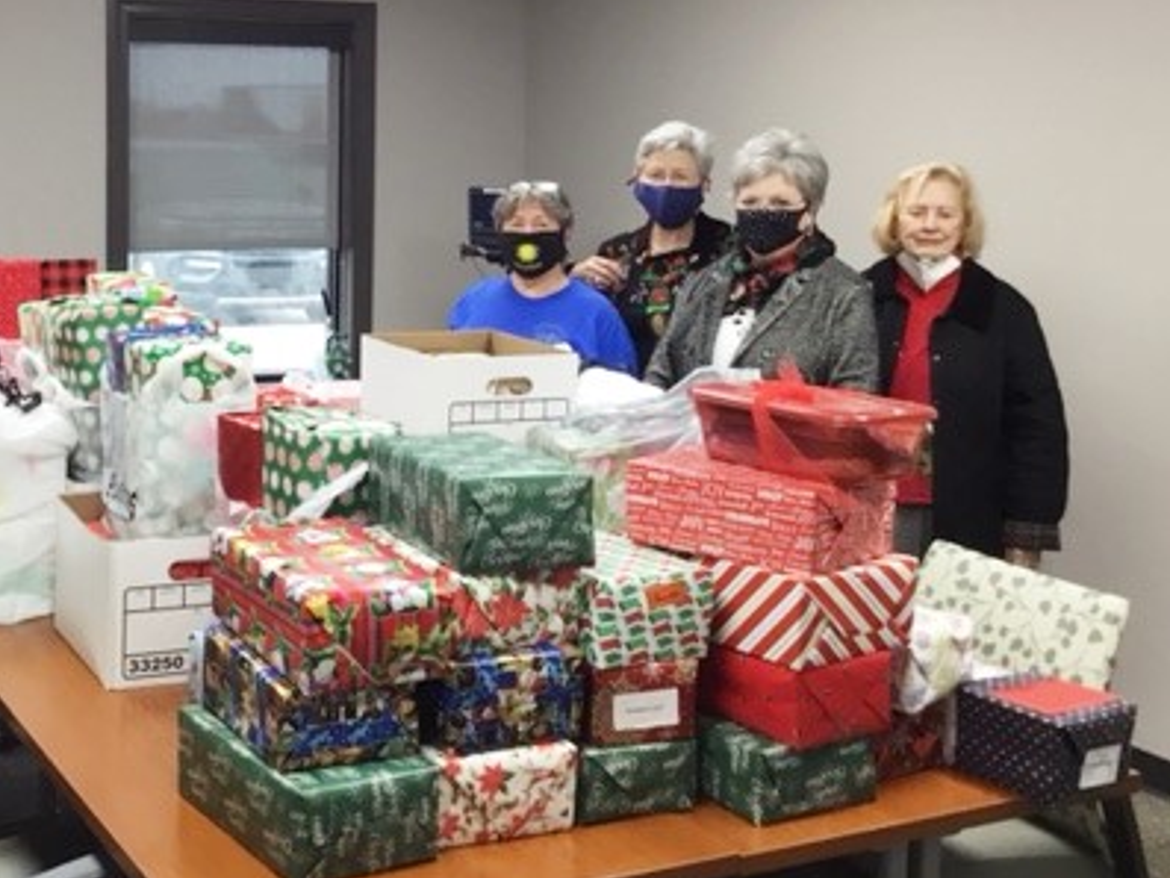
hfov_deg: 37.4
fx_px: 1690
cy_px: 271
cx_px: 324
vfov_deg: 28.9
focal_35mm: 50
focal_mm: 3.3
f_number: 2.4
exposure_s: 1/30
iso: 50
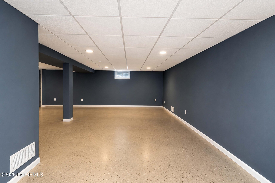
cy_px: 92
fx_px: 115
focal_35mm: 15
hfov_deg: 100.4
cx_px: 138
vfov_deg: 77.3
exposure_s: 1/60
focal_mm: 10
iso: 2000
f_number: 8
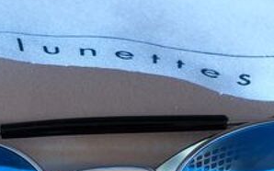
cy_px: 194
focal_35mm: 128
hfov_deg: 16.3
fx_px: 955
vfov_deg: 10.1
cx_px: 123
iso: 500
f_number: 1.9
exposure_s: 1/100
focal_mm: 6.12
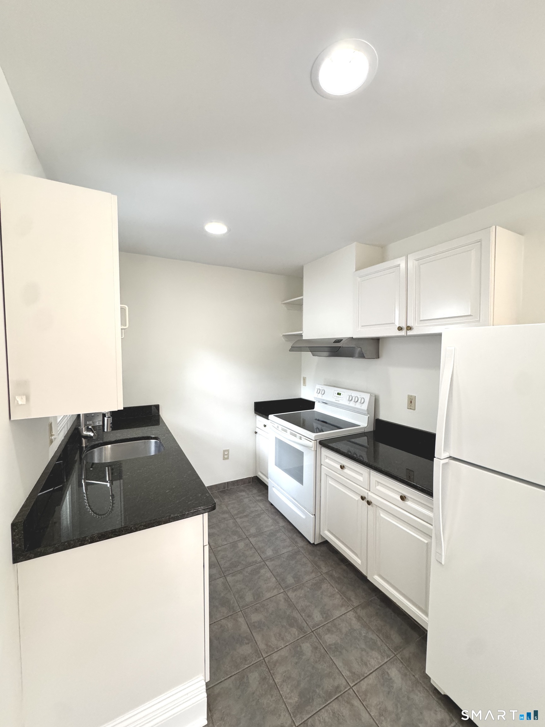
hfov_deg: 85.7
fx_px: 294
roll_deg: -0.9
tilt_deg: -3.7
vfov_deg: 102.1
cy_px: 364
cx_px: 272
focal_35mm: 14
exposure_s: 1/120
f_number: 2.2
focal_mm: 2.22
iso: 320
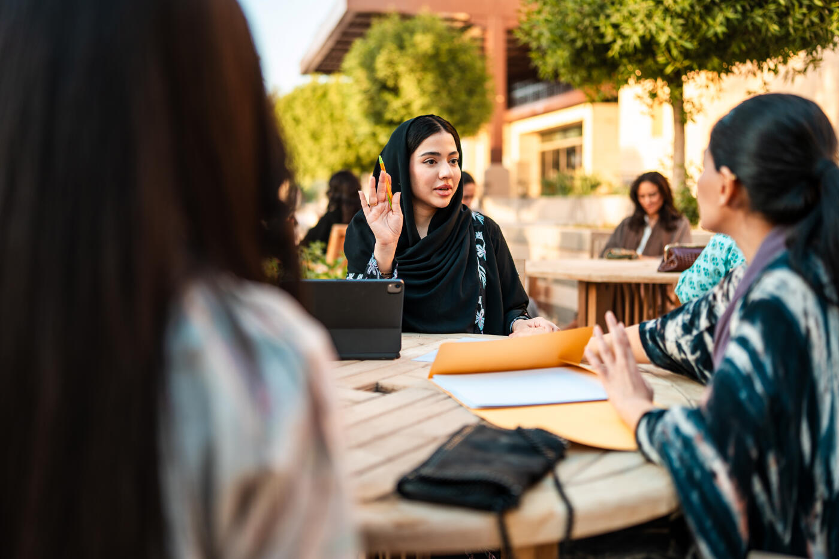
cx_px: 420
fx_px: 816
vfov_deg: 37.8
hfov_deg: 54.4
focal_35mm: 35
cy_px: 280
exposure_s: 1/500
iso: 100
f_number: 1.4
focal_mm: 35
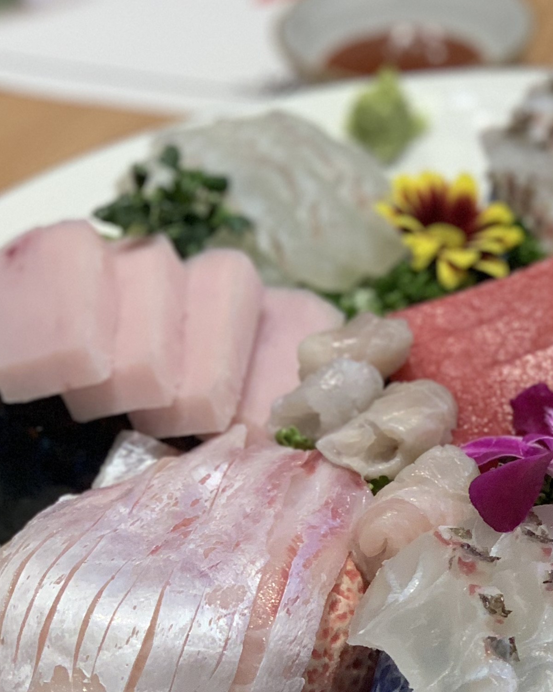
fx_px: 2782
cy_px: 427
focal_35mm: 136
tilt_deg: -34.1
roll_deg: +1.9
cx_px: 533
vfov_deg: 14.2
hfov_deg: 11.3
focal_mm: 6
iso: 125
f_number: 2.4
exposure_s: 1/101
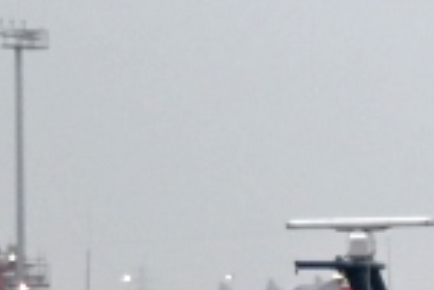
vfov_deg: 2.6
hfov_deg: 3.8
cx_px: 1235
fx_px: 6425
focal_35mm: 533
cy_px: 724
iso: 1100
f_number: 4
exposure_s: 1/125
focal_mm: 78
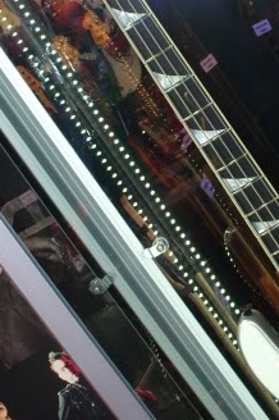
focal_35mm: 94
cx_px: 246
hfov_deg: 14.4
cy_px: 165
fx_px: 1095
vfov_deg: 21.7
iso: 100
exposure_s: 1/30
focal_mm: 6.1
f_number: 2.8
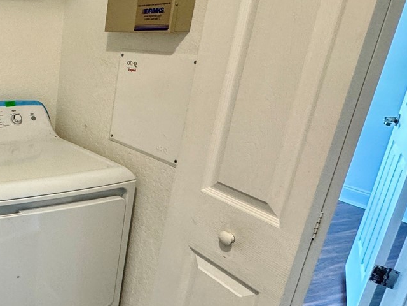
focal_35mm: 35
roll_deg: -0.5
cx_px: -50
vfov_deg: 40.7
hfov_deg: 41.1
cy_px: 161
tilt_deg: -18.1
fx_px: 412
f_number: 2.2
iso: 200
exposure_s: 1/60
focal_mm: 2.22
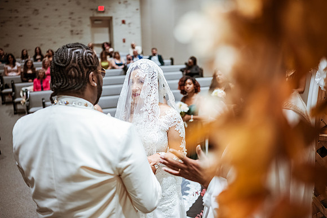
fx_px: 318
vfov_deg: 37.9
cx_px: 164
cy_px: 109
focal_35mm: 35
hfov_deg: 54.4
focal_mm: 35
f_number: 1.8
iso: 1000
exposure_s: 1/500
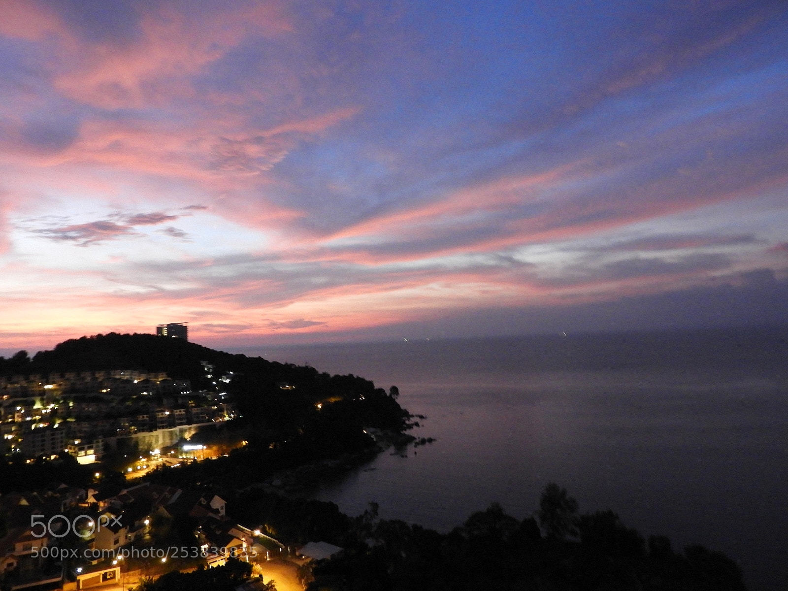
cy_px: 296
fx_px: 546
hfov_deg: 71.6
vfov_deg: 56.8
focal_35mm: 24
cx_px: 394
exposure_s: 1/1.6
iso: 800
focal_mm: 4.3
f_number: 3.3
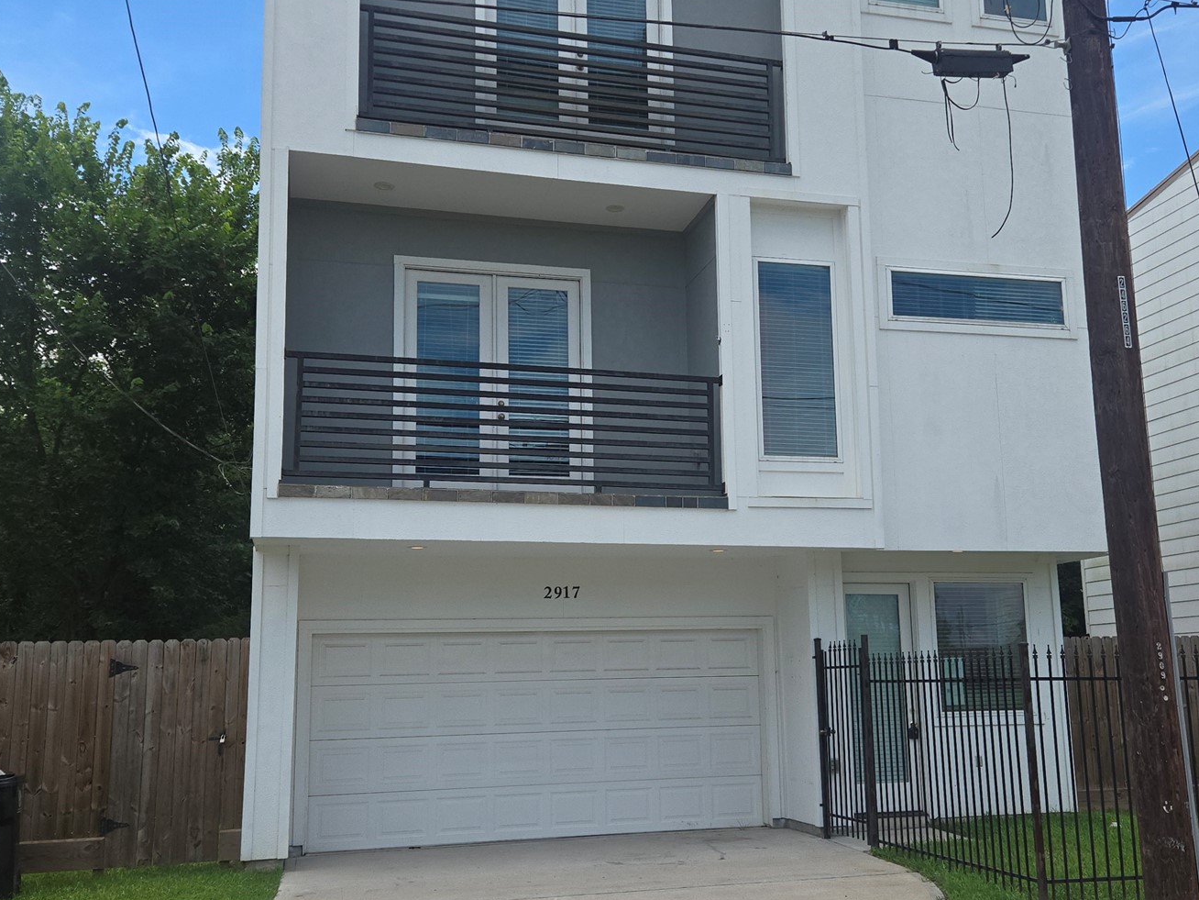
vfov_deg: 39.7
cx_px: 646
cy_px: 462
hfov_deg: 51.3
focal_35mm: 36
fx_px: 1247
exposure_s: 1/2921
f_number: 1.8
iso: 40
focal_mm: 5.4
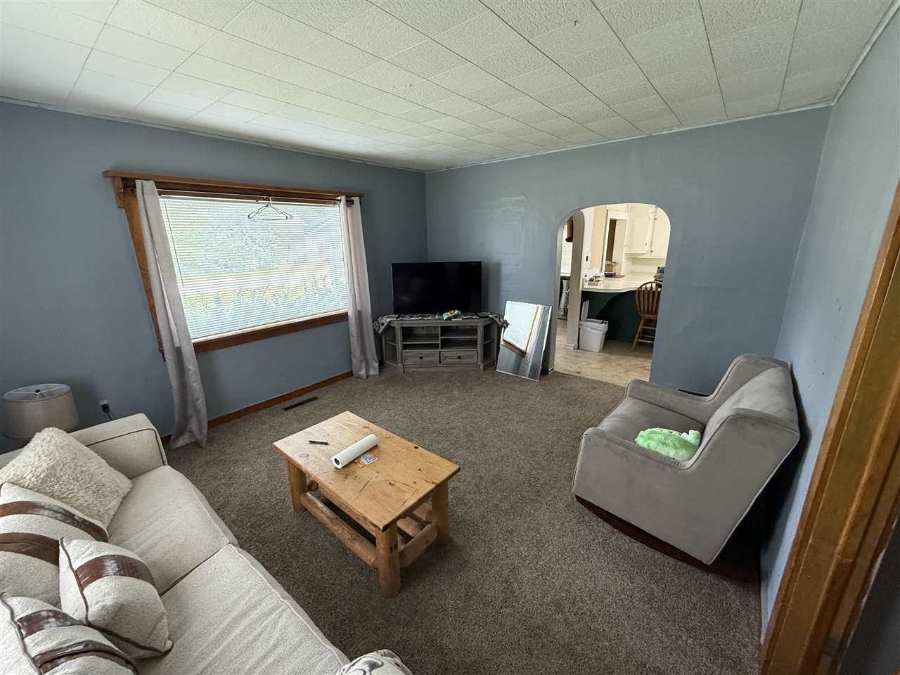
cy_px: 338
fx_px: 364
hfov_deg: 102.1
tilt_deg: -16.1
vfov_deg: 85.7
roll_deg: +0.8
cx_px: 450
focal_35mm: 14
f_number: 2.2
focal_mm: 2.22
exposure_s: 1/76
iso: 320
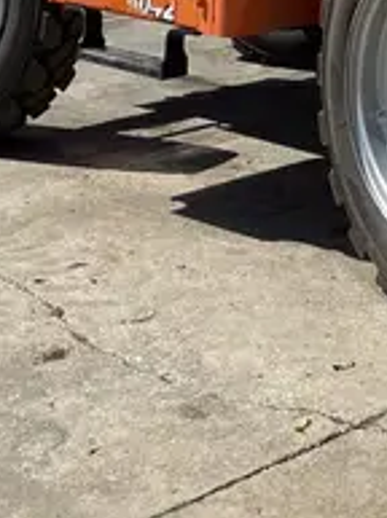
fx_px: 1481
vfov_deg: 16.2
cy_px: -463
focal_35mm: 99
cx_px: 438
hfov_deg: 14.5
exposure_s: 1/4484
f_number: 1.6
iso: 50
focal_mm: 5.1
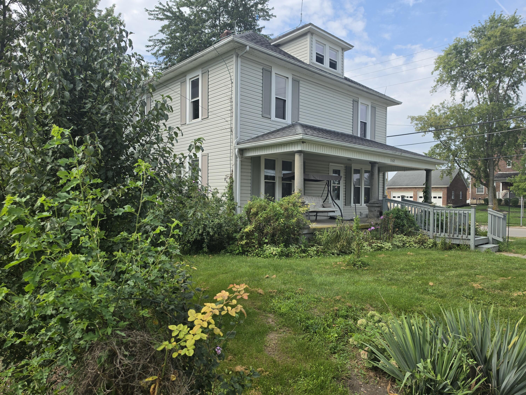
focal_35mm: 23
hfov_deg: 73.9
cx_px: 263
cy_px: 198
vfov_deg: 58.9
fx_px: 349
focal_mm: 6.5
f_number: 1.4
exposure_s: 1/4143
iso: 64
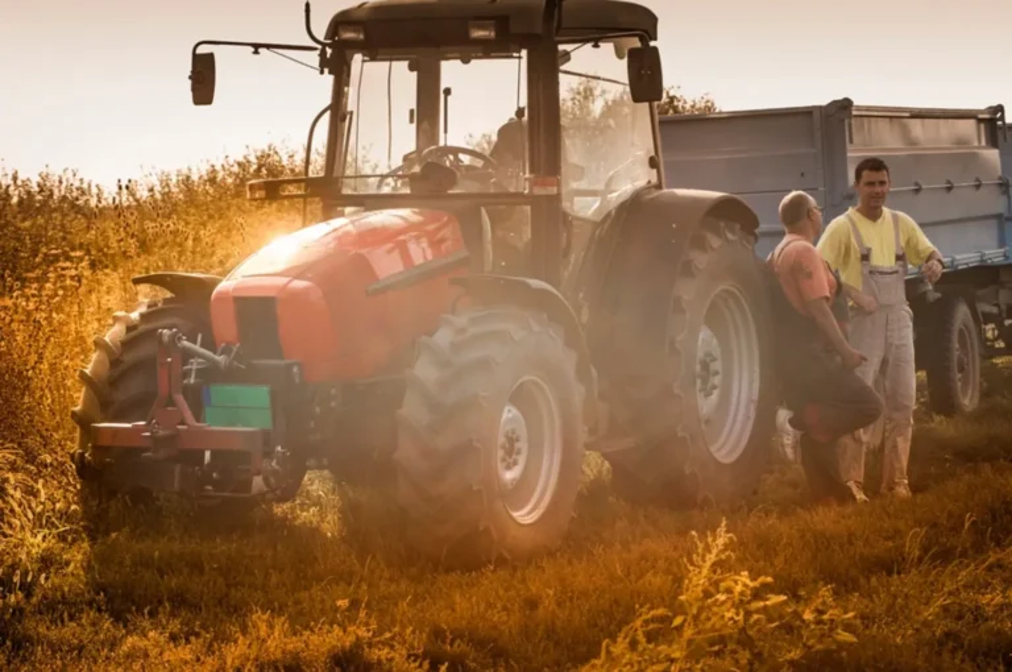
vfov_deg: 17.0
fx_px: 2246
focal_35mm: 80
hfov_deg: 25.4
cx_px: 506
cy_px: 336
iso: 250
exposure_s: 1/400
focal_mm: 80
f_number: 5.6
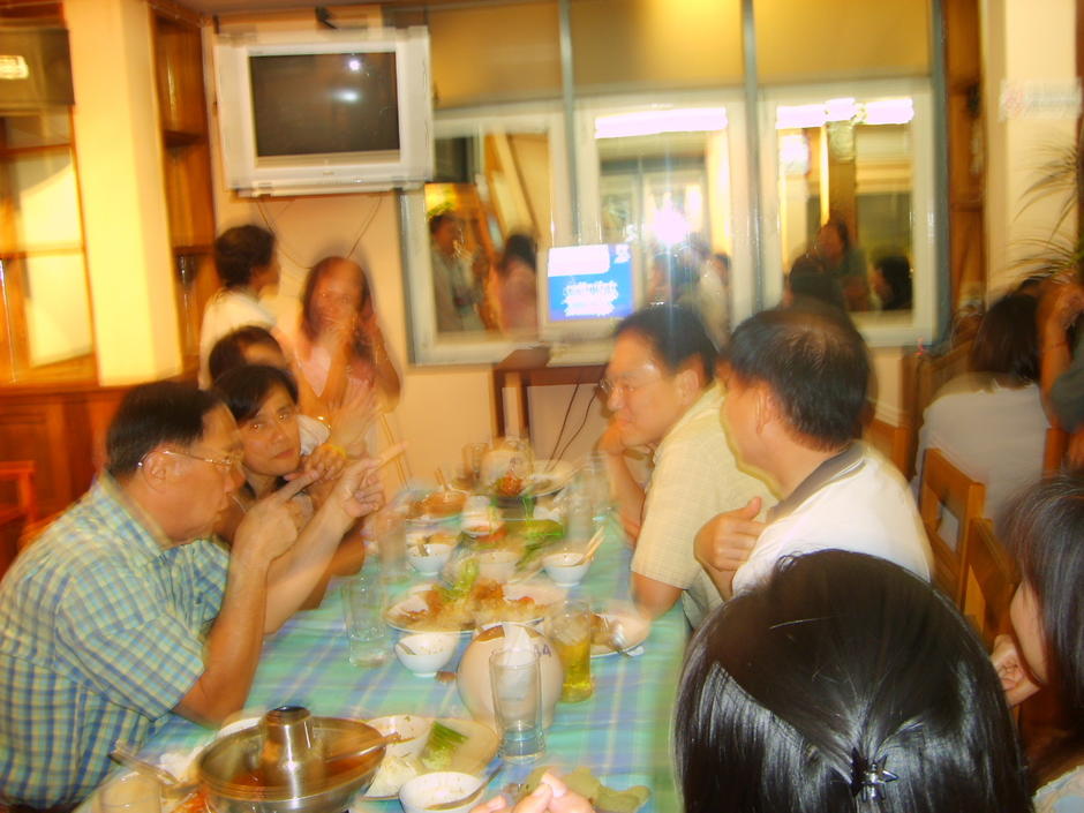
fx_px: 1096
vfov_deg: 40.7
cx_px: 542
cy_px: 406
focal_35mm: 35
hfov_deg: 52.6
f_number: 2.8
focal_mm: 5.8
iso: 50
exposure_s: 1.5
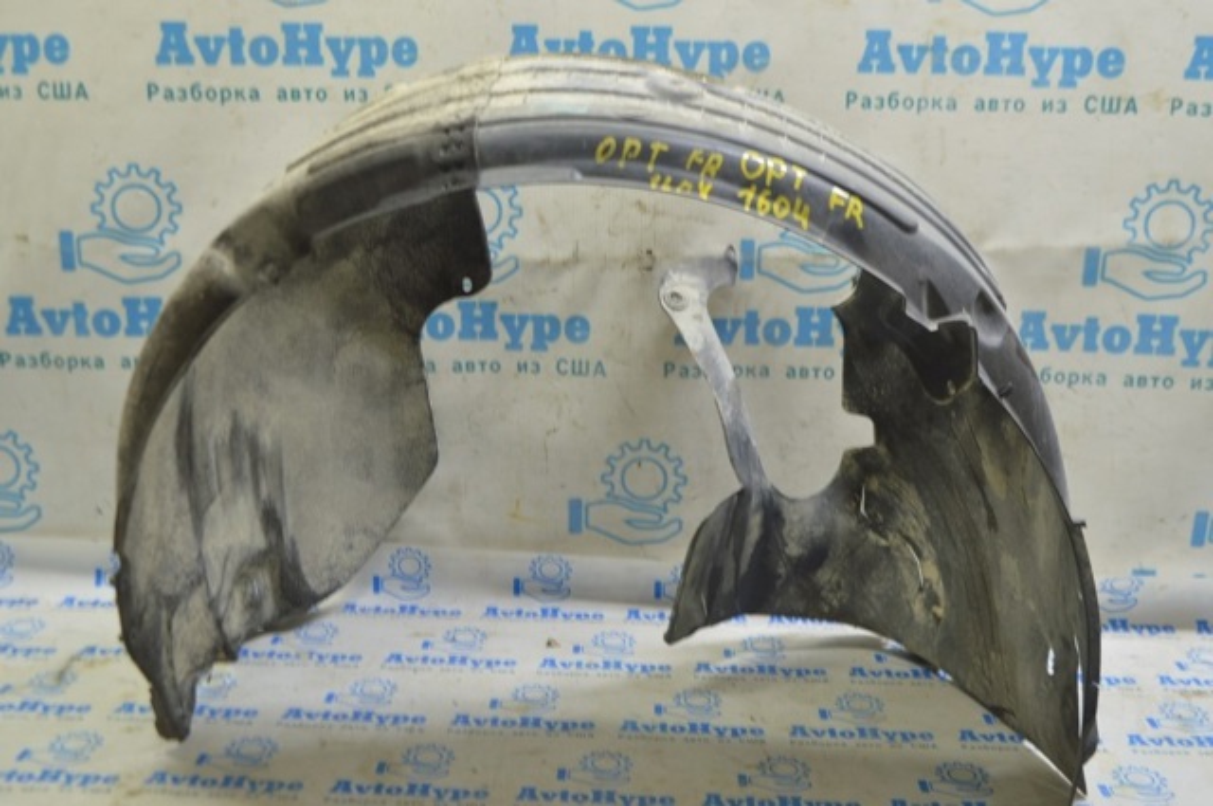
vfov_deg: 30.8
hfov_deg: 45.0
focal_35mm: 44
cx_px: 606
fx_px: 1464
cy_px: 403
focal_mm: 29
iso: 400
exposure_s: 1/20
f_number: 5.6
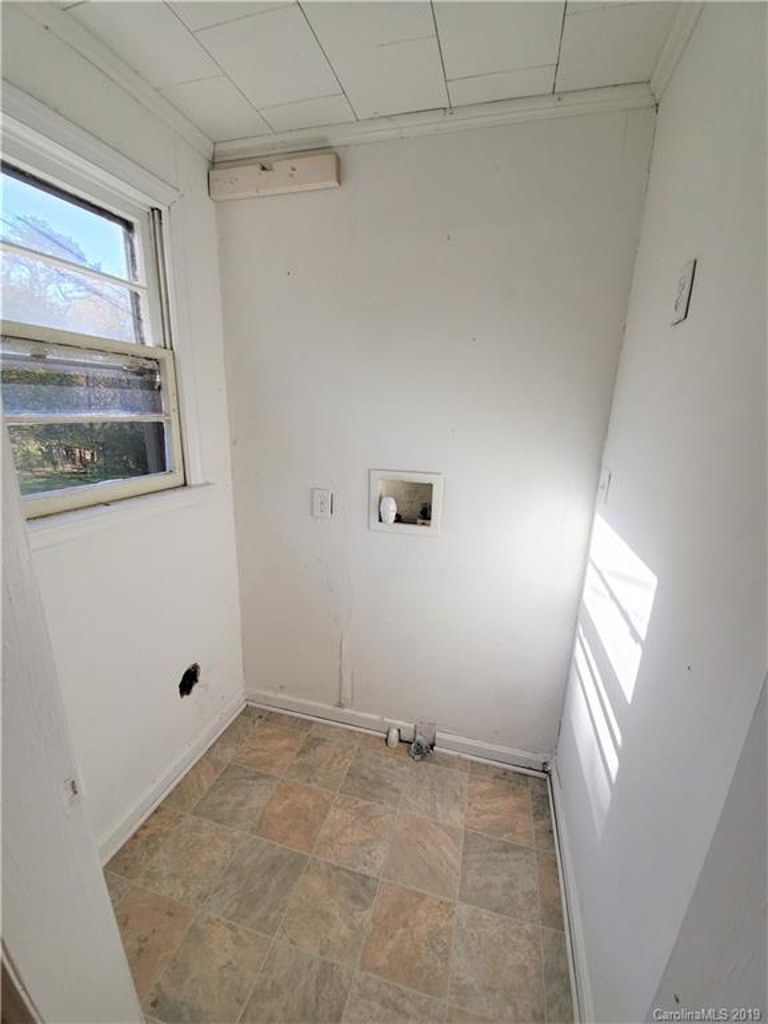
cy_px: 512
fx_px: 385
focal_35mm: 13
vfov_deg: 106.2
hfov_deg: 89.9
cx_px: 384
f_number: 2.2
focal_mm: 1.8
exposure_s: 1/204
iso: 50
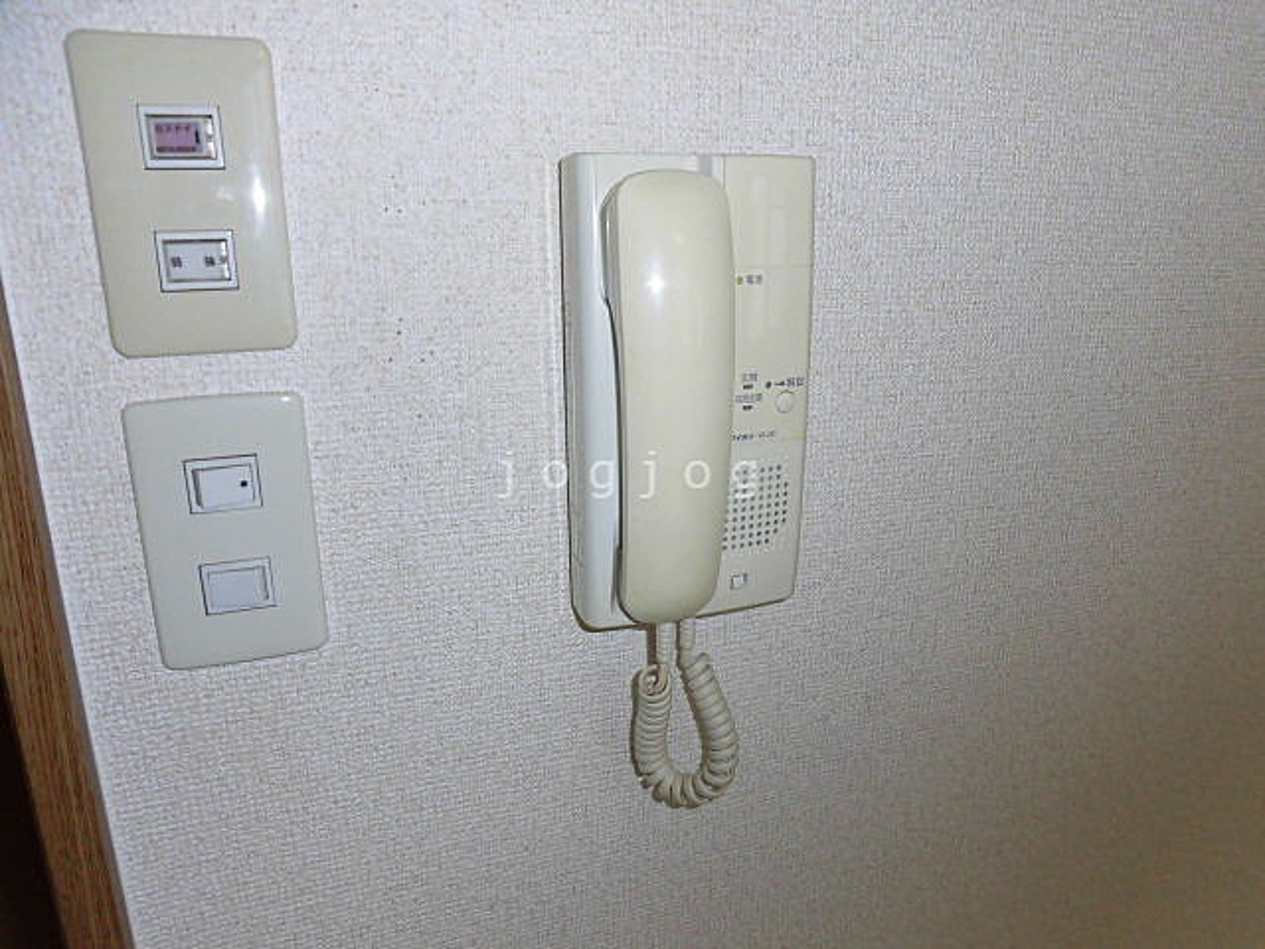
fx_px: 877
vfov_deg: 56.8
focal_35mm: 24
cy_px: 474
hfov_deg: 71.6
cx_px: 632
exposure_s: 1/40
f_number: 3.1
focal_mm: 4.3
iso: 100
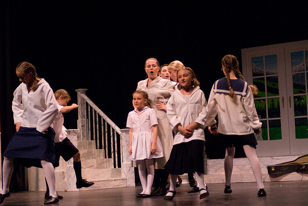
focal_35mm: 72
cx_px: 154
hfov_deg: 28.0
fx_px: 617
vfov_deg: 19.0
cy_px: 103
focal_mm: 48
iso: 1600
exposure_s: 1/320
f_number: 2.8
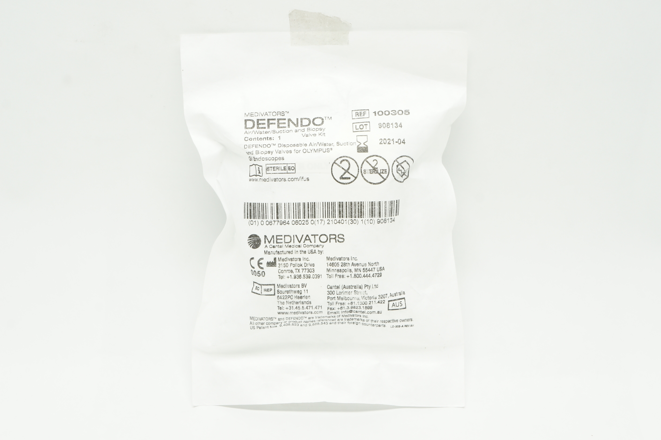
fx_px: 1018
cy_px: 220
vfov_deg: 24.3
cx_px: 330
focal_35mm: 56
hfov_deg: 36.0
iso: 400
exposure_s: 1/15
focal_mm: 37
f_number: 11
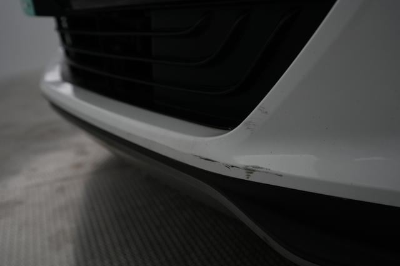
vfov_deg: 46.4
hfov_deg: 65.5
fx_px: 311
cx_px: 200
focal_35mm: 28
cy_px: 133
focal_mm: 28
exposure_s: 1/100
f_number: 4.5
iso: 640
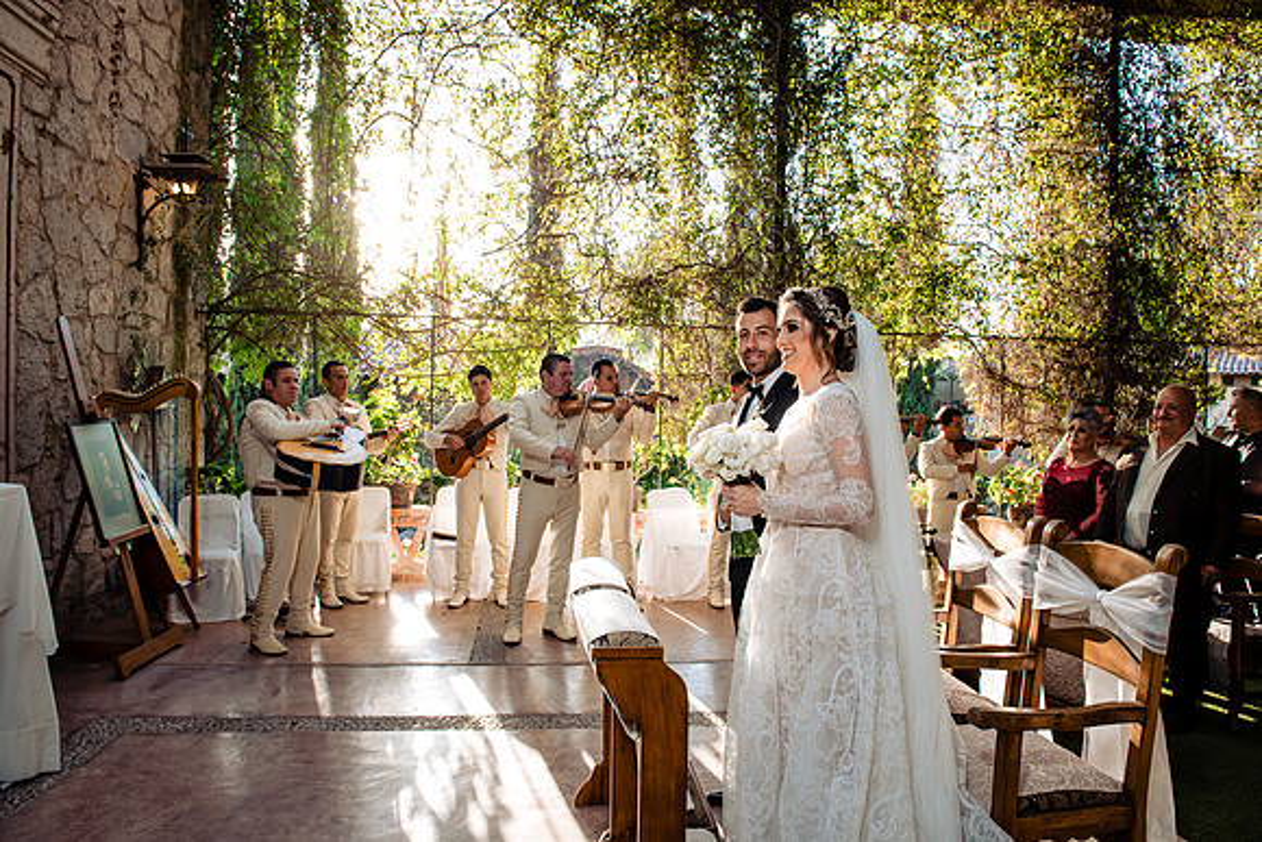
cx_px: 631
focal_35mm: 24
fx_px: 841
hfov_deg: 73.7
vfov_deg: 53.2
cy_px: 421
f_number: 7.1
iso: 1000
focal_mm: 24
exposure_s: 1/200
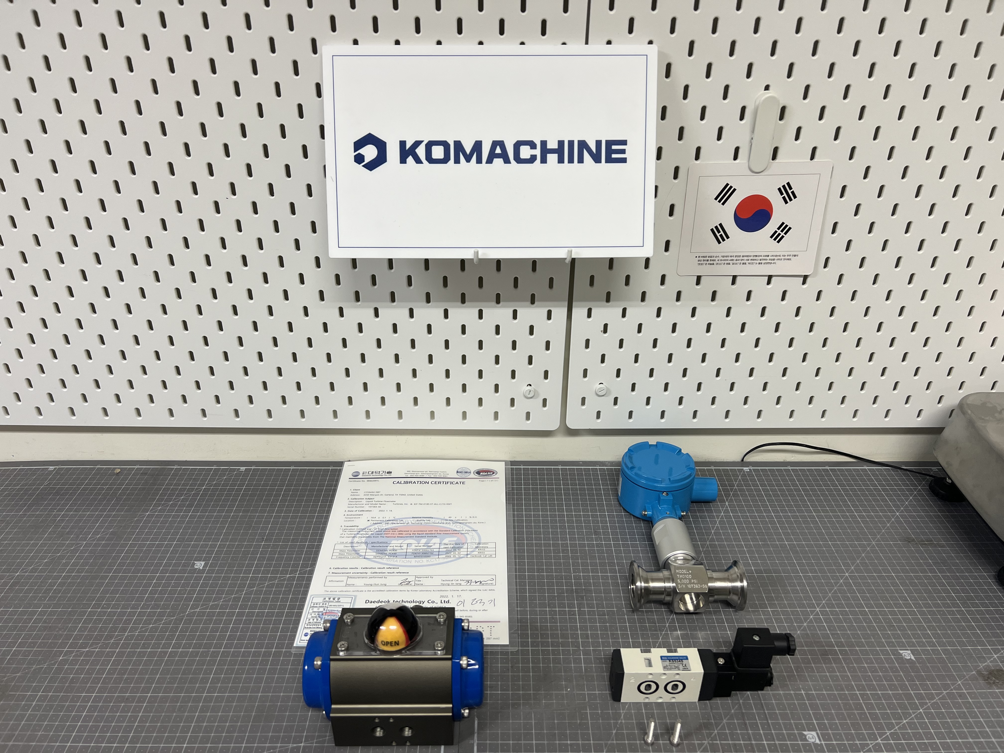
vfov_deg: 53.1
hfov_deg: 67.3
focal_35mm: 26
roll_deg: -0.3
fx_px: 754
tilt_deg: -30.2
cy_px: 376
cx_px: 502
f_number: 1.5
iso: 80
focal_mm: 5.7
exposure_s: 1/60
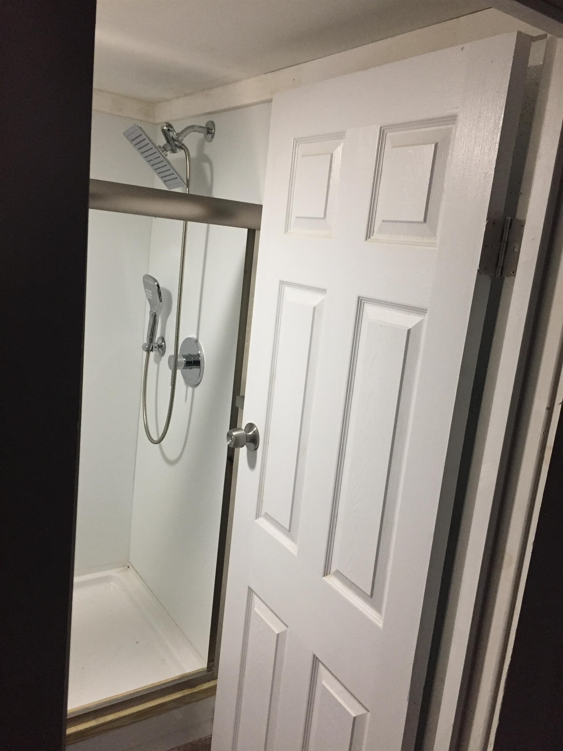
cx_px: 282
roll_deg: -6.1
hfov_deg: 48.2
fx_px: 629
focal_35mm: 29
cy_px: 376
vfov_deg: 61.7
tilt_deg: -12.8
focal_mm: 4.15
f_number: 2.2
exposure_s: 1/30
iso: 160
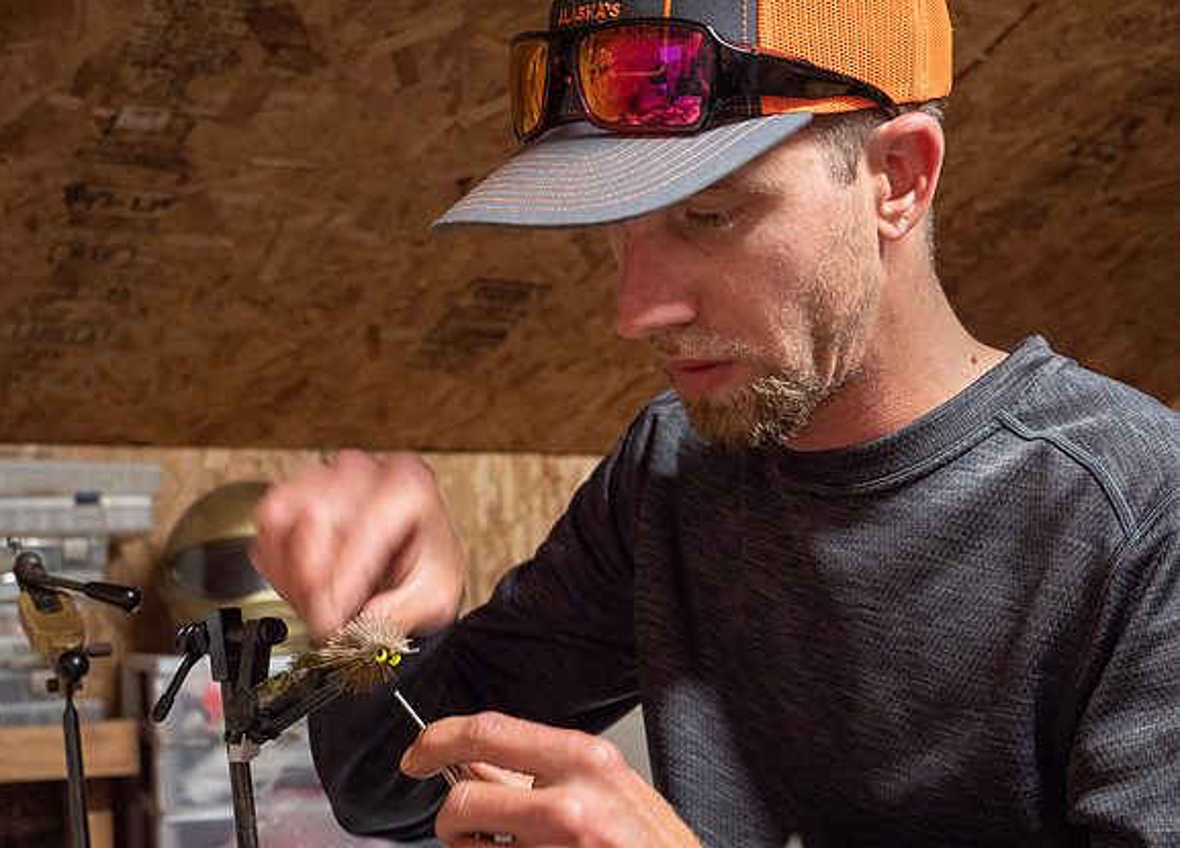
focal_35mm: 58
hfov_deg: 33.7
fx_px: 1948
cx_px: 648
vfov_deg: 24.5
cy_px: 564
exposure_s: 1/15
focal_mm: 22
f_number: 4
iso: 800
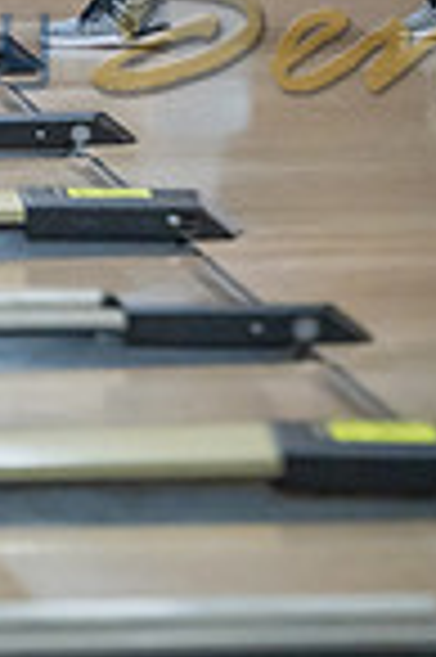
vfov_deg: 3.7
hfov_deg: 2.5
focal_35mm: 556
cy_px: -198
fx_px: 10124
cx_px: 22
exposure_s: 1/1000
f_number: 2.8
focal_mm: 180
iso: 4000
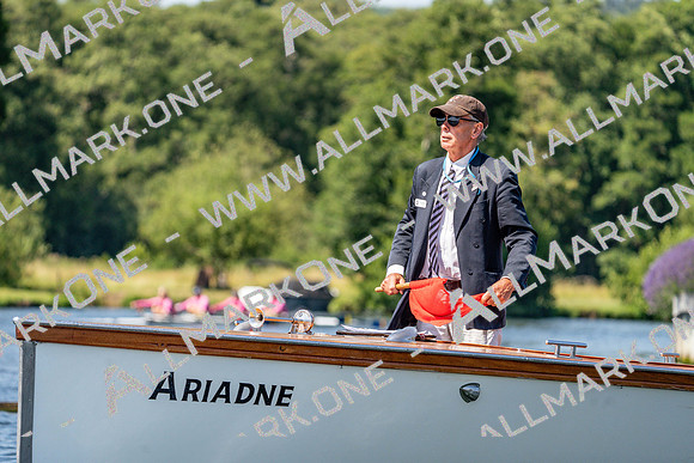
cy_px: 232
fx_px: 5129
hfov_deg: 7.7
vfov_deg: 5.2
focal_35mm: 266
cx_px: 347
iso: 500
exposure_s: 1/2000
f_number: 5.6
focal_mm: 266
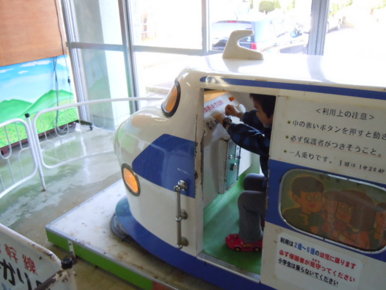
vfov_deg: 46.8
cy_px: 145
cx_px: 193
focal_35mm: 30
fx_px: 335
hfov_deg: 60.0
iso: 640
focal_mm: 5.4
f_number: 3.5
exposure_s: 1/125
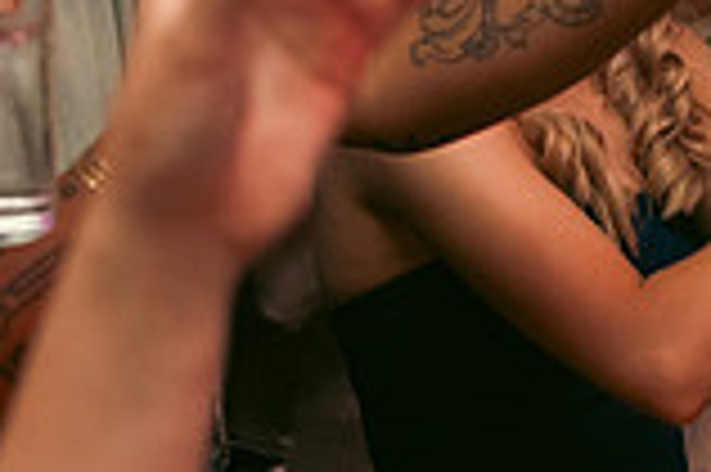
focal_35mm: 173
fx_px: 3413
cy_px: 65
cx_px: 562
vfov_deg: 7.9
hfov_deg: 11.8
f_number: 3.5
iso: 2500
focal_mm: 47
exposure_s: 1/160
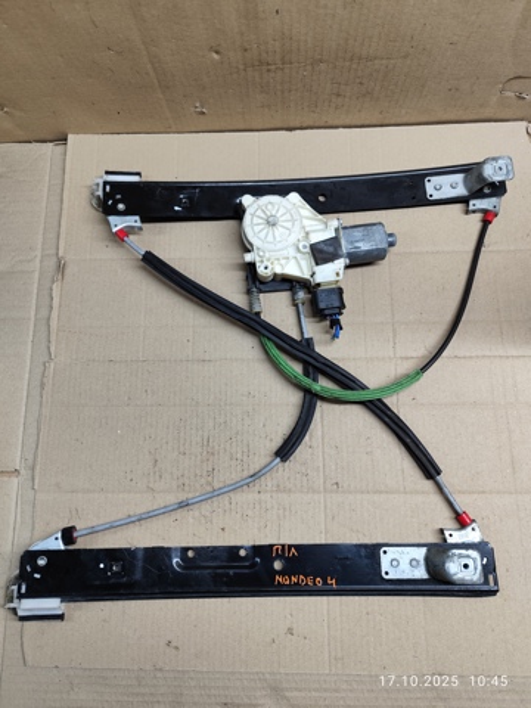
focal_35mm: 23
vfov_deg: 73.9
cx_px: 266
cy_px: 354
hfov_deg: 58.9
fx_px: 470
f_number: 1.65
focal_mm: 6.19
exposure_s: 1/100
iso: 250
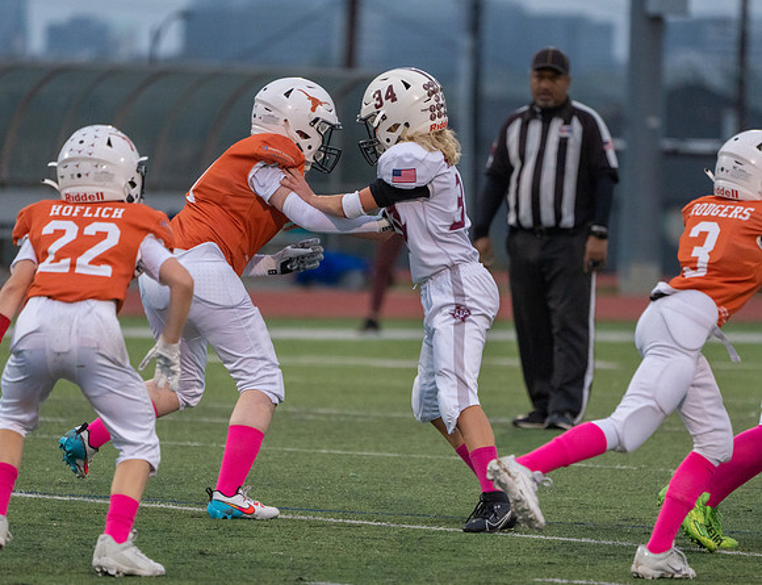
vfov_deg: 3.7
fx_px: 9125
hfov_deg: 4.8
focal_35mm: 411
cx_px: 440
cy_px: 291
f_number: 5.6
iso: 4000
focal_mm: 373
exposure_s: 1/1000
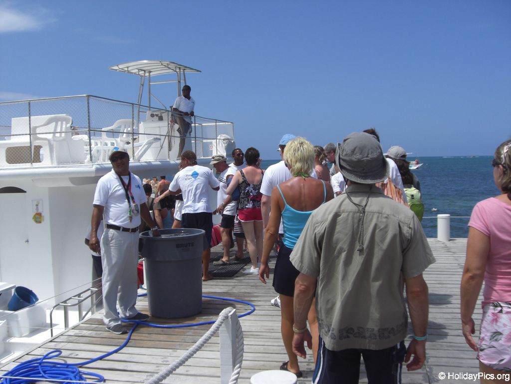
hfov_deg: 49.0
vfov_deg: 37.7
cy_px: 192
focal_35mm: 38
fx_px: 561
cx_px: 256
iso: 64
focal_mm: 6.2
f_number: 8
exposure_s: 1/250
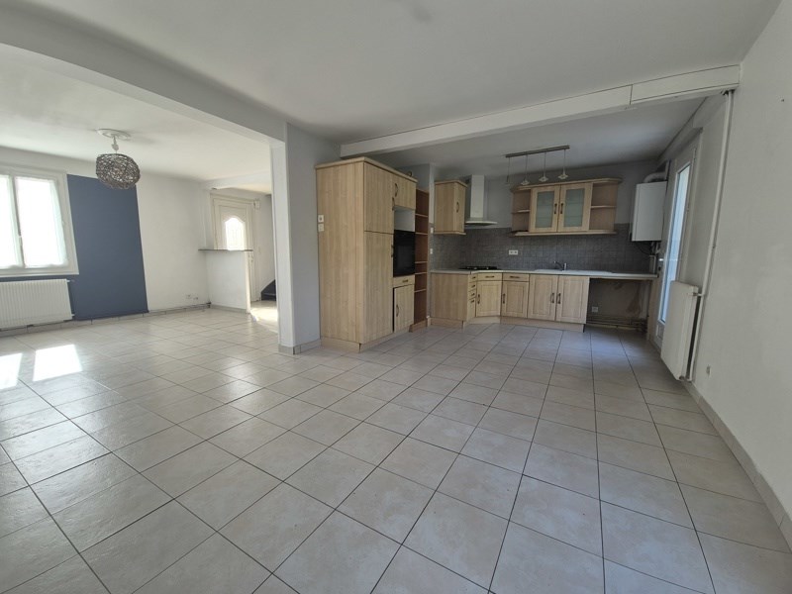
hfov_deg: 106.2
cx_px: 396
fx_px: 297
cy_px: 297
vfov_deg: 89.9
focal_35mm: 13
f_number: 2.2
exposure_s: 1/100
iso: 80
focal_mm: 2.2
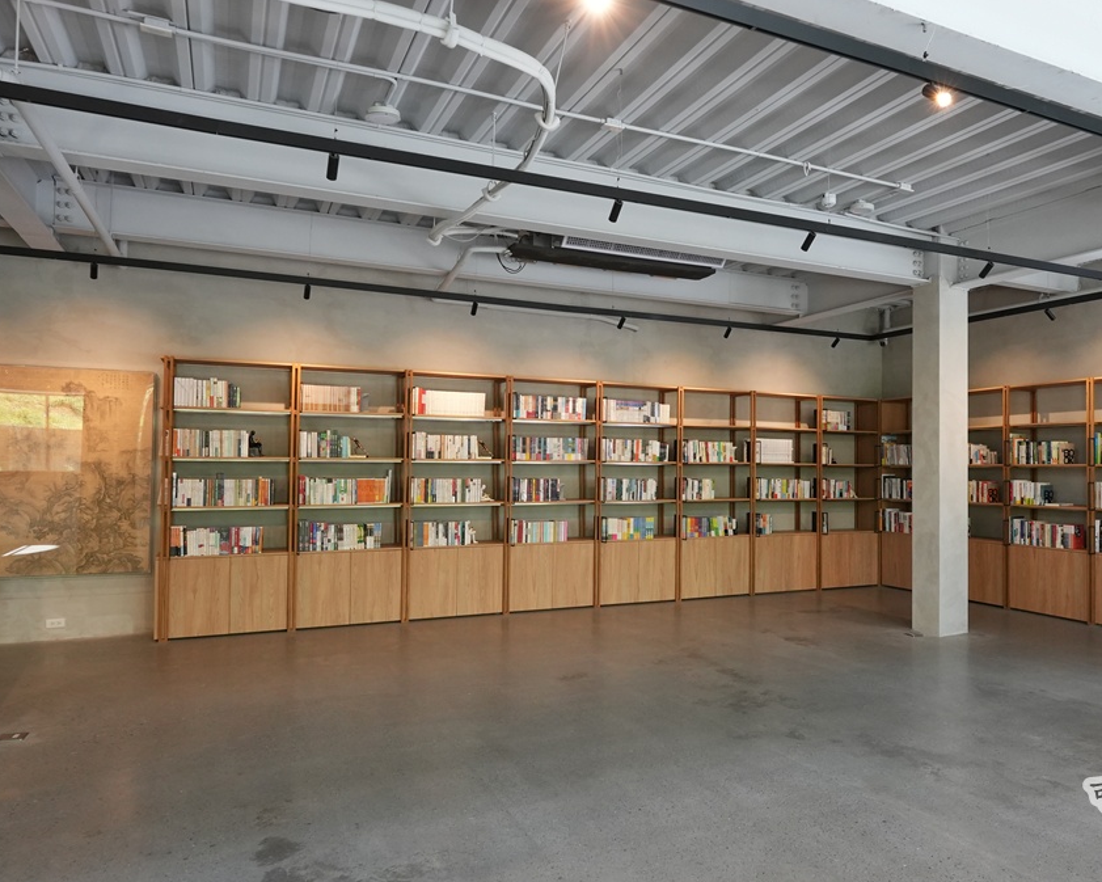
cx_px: 664
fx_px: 783
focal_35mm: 24
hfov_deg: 69.5
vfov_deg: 58.8
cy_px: 440
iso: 1600
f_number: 5
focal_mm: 14
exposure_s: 1/200
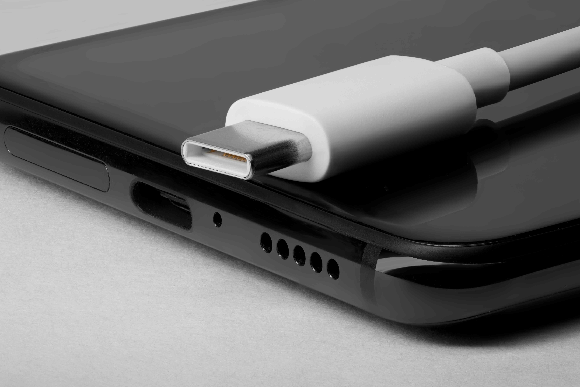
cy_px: 194
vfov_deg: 15.2
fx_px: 1450
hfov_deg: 22.6
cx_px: 290
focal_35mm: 90
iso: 200
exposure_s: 1/100
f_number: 8
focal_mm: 90
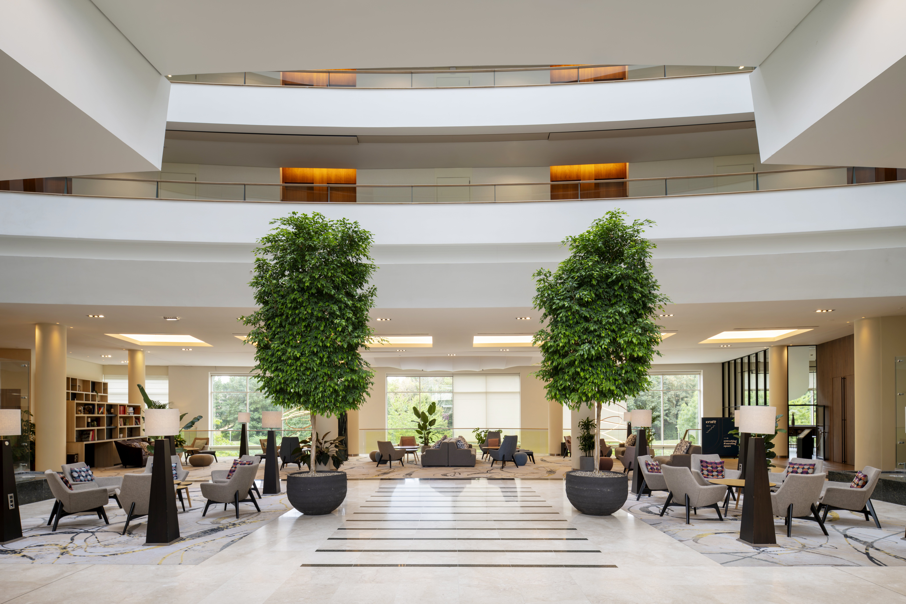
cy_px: 302
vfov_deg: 64.6
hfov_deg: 86.9
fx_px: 478
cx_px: 453
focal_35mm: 19
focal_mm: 19
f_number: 10
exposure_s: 1/4
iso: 64
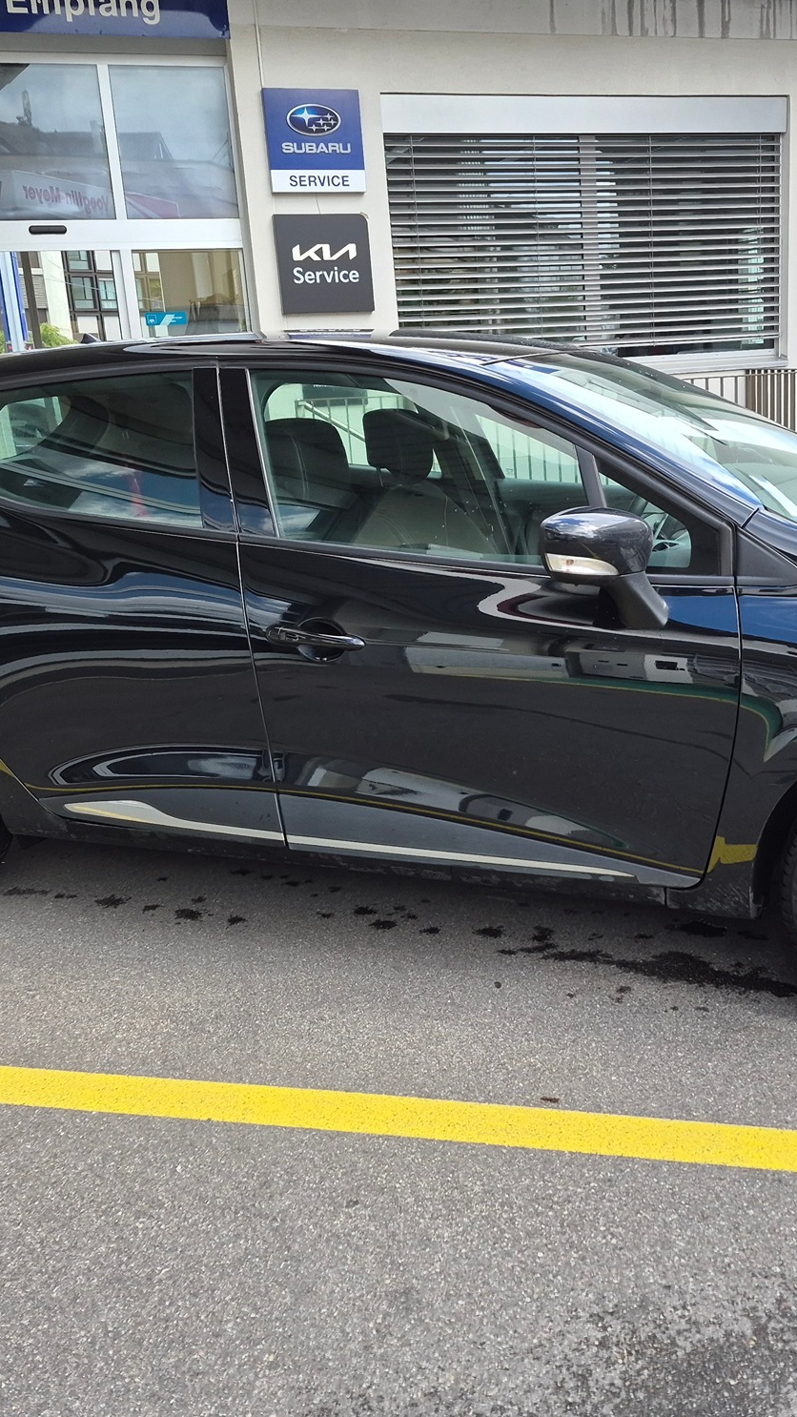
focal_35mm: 34
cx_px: 541
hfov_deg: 34.3
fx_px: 1277
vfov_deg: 58.0
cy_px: 698
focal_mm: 5.4
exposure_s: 1/932
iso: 80
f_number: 1.8
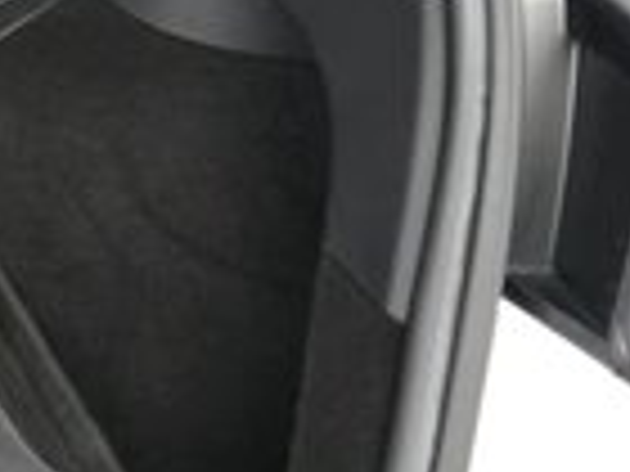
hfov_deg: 14.2
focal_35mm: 110
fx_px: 2002
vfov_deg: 13.4
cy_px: 108
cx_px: -729
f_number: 2.8
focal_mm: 25
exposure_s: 1/160
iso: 8000
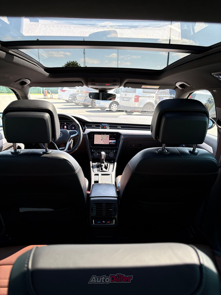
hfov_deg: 53.1
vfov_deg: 67.3
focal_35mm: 26
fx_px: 221
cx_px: 110
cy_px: 148
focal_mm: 5.96
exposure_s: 1/259
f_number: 1.6
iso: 64
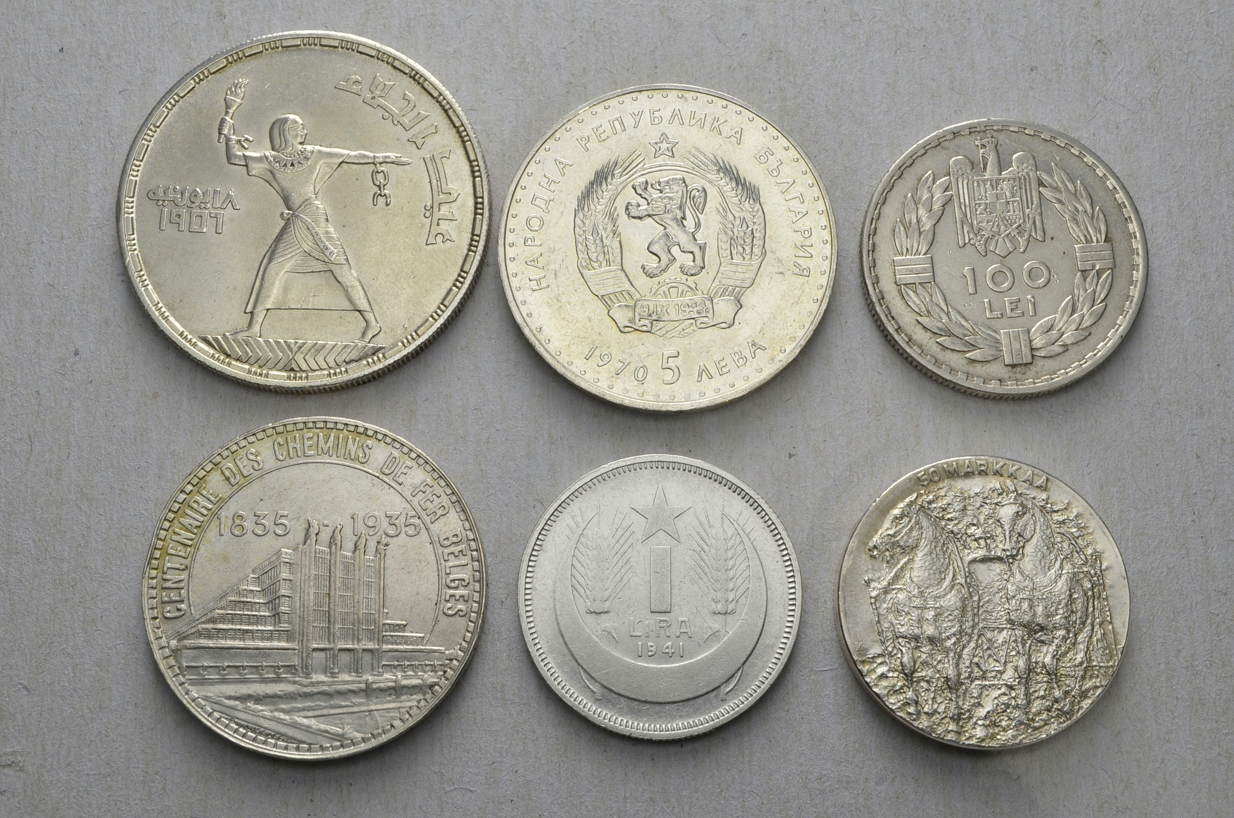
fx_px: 1796
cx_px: 617
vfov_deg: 25.6
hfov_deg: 37.9
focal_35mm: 52
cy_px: 409
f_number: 14
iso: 400
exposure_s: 1/250
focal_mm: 35
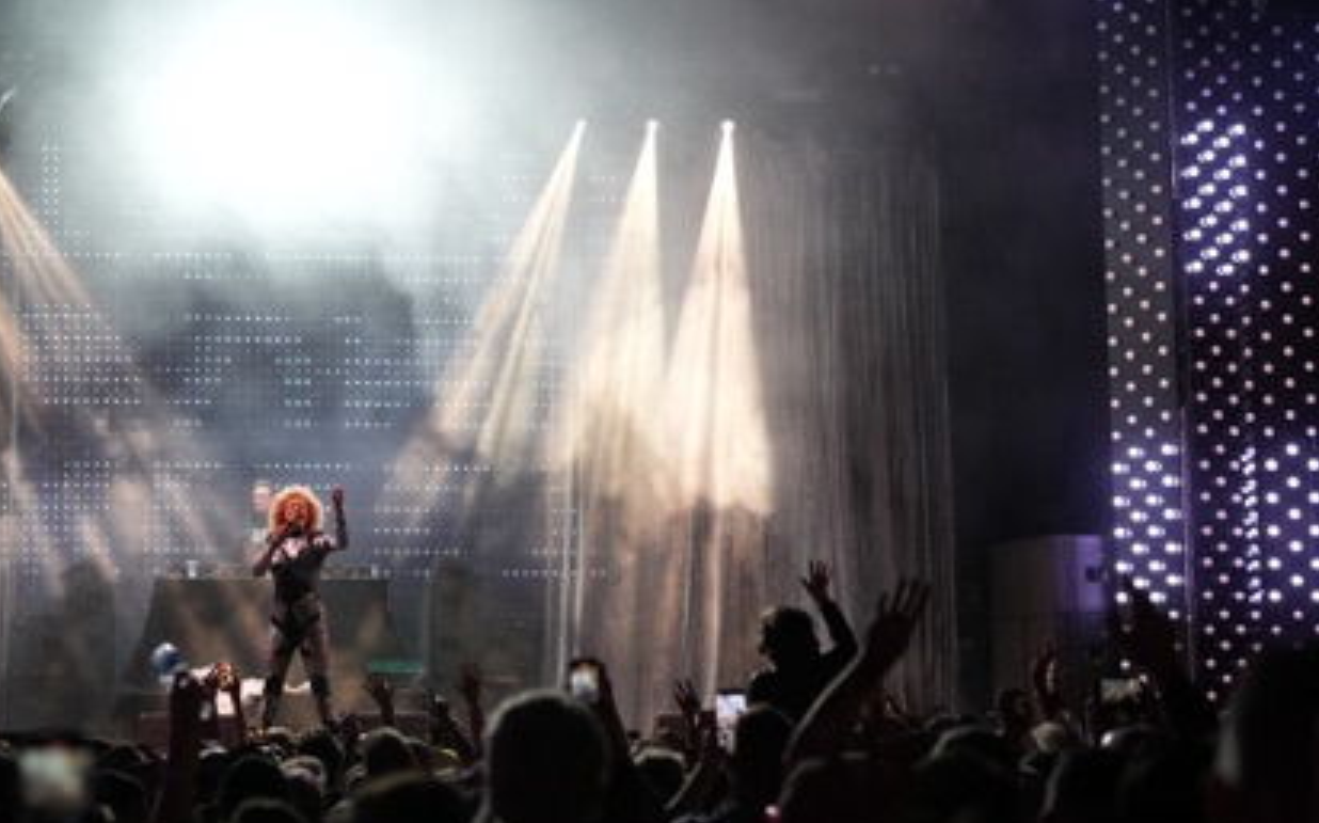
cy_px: 368
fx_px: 2802
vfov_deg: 16.7
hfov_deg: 26.1
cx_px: 327
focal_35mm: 78
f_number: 1.4
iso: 640
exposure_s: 1/250
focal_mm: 35
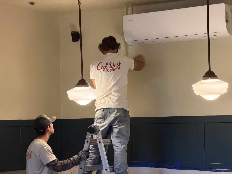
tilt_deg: +1.6
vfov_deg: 14.8
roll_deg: +1.6
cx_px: 116
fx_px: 670
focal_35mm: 100
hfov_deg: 19.6
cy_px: 87
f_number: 2.8
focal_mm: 16.89
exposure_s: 1/40
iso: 800
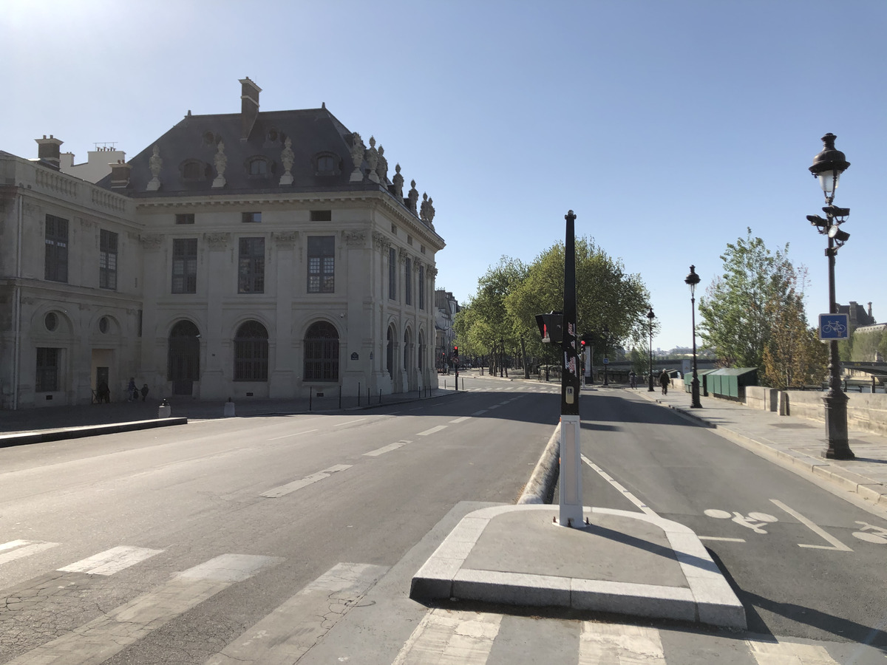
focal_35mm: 28
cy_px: 332
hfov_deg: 63.4
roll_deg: +1.1
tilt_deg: +2.2
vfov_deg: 49.7
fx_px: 717
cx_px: 444
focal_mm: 4
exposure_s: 1/3040
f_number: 1.8
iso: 20
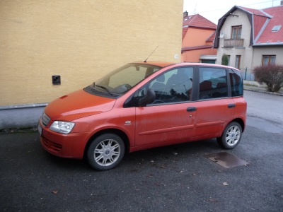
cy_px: 106
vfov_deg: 49.7
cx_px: 142
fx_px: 229
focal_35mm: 28
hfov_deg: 63.4
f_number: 3.3
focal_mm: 4.7
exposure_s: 1/13
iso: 200
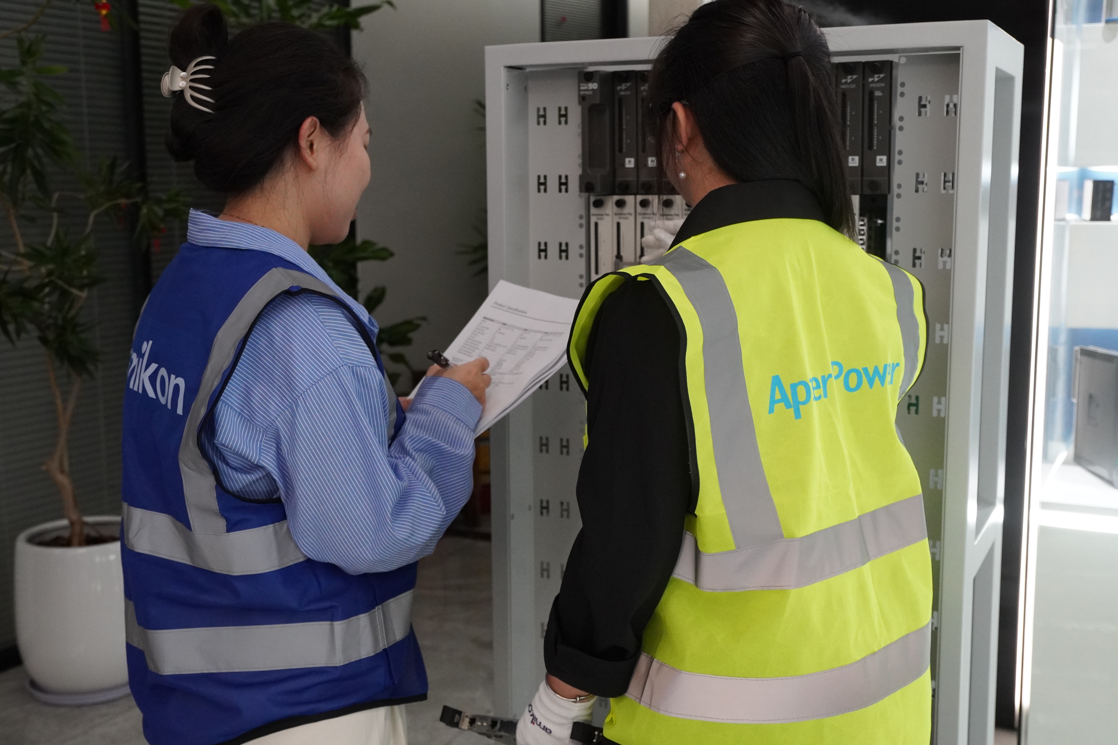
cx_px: 559
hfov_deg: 45.0
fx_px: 1351
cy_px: 372
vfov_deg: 30.8
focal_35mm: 44
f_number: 4
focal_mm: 29
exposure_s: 1/160
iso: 2500
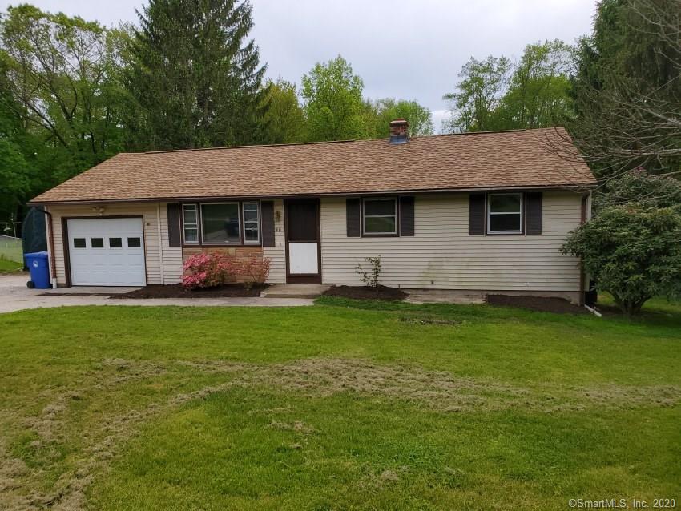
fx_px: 512
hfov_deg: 67.3
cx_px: 340
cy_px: 256
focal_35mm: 26
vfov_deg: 53.1
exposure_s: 1/665
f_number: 2.4
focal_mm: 4.3
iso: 50
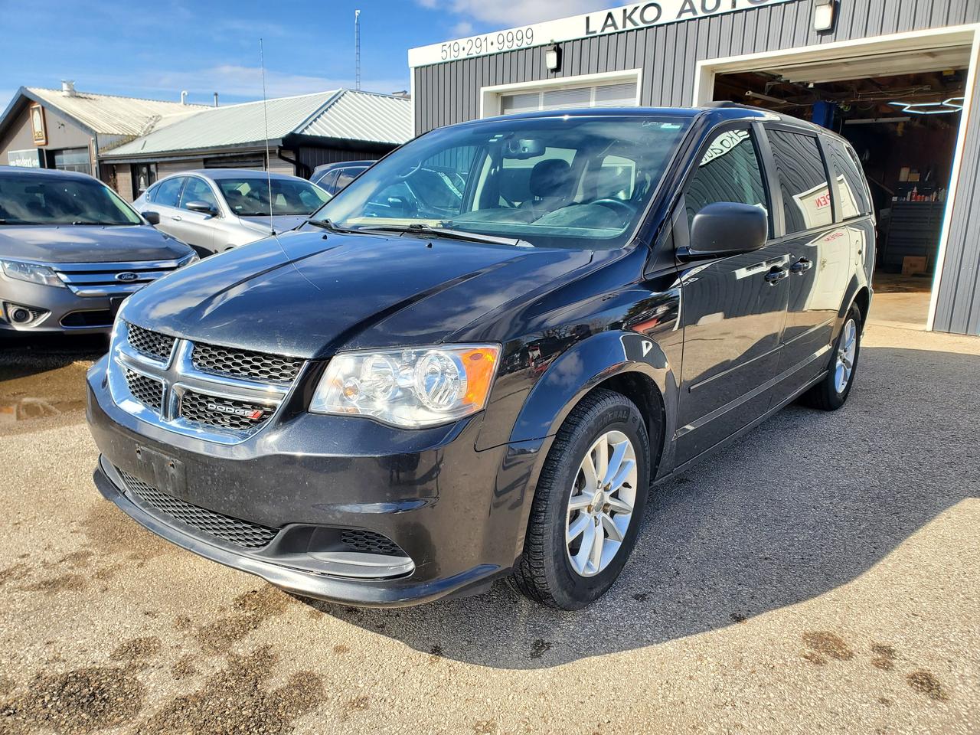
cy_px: 368
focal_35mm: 26
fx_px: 736
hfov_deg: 67.3
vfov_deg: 53.1
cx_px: 490
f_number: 2.4
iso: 50
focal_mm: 4.3
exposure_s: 1/1024
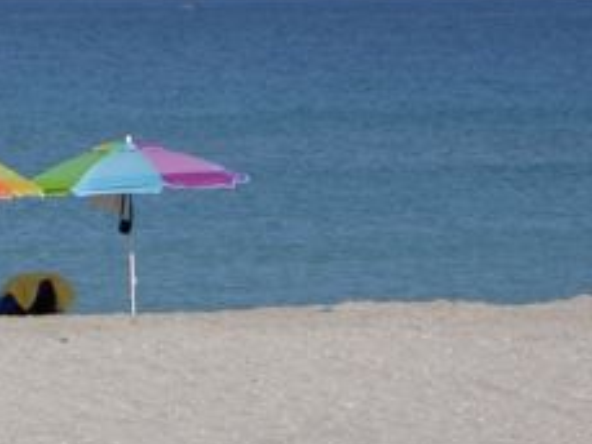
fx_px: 5852
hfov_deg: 5.8
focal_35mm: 342
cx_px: -23
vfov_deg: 4.4
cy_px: 173
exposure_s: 1/200
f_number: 8.3
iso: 50
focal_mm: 16.8
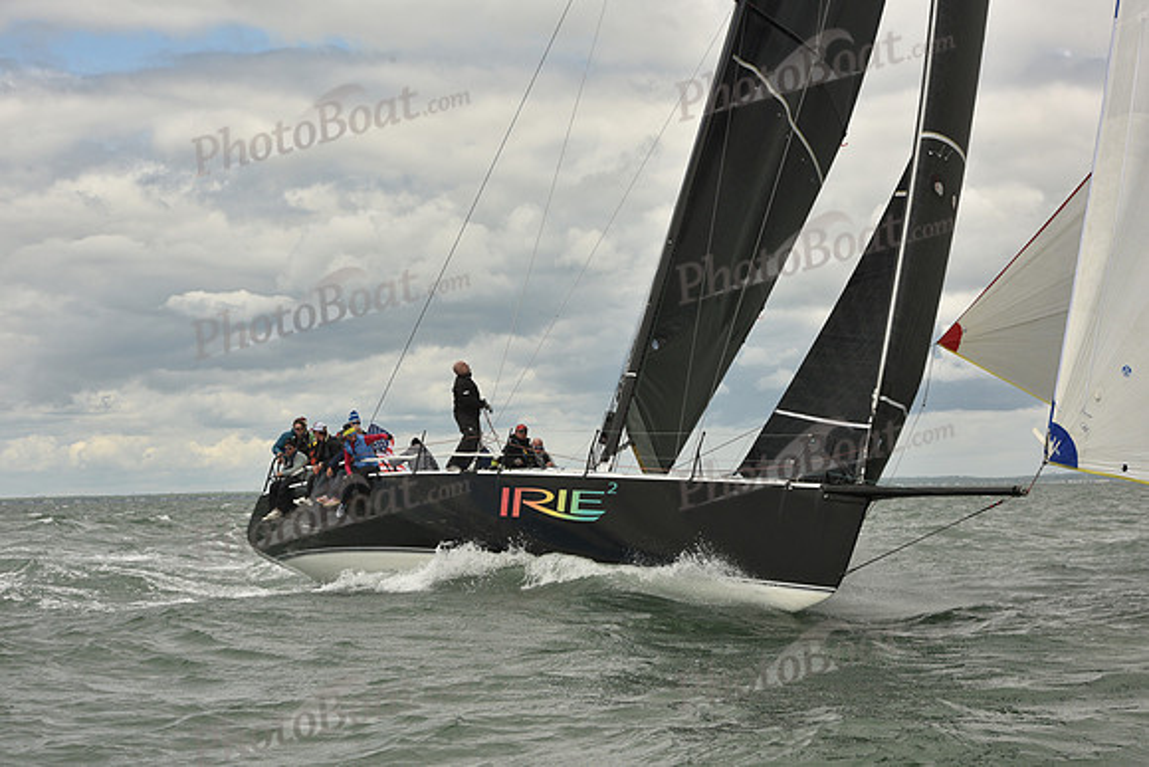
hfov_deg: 22.6
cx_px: 574
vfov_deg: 15.2
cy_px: 384
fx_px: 2873
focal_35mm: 90
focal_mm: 90
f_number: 11
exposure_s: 1/800
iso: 320
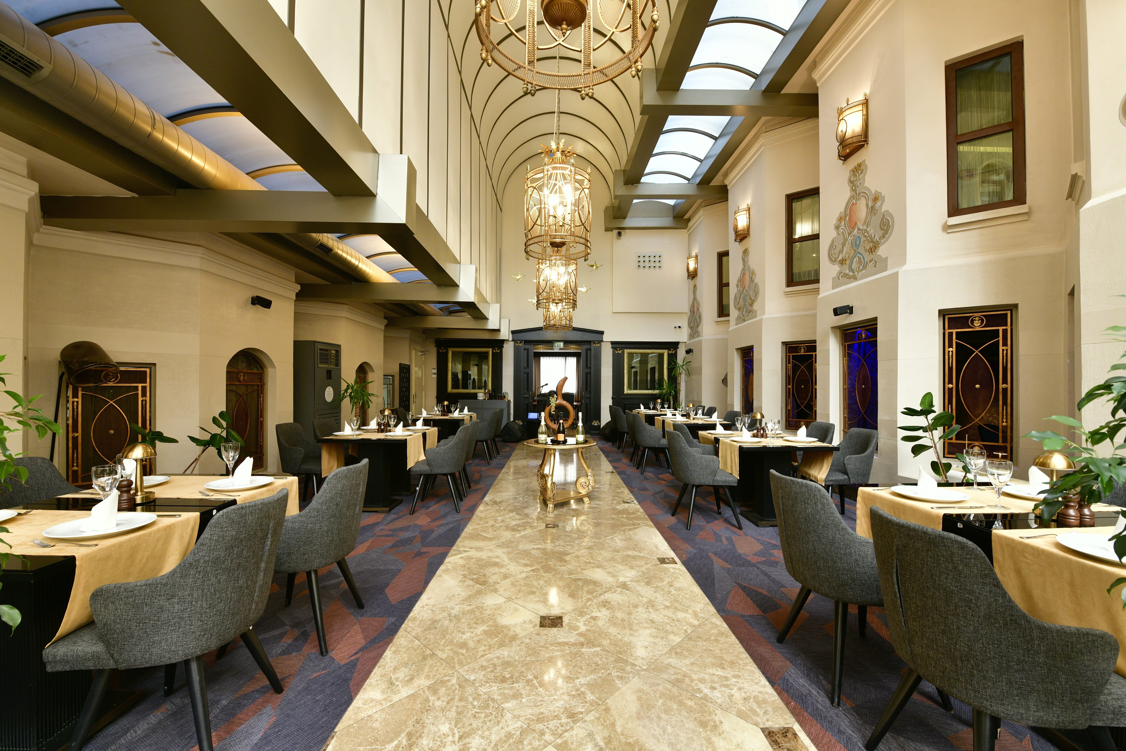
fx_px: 438
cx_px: 563
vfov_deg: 81.2
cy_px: 376
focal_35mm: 14
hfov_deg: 104.3
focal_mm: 14
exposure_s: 1/13
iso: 1250
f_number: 11
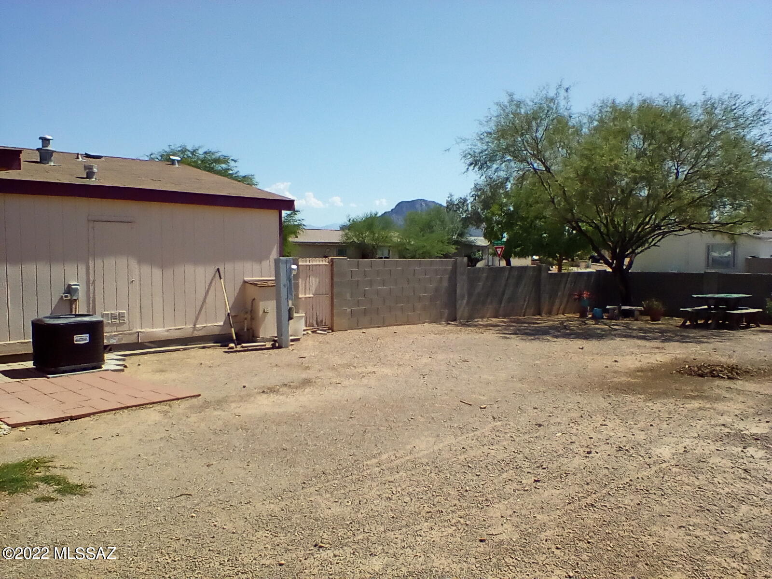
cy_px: 290
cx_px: 386
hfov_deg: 58.4
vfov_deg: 45.4
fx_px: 691
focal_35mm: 31
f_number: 2.4
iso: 100
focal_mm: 2.38
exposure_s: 1/1825
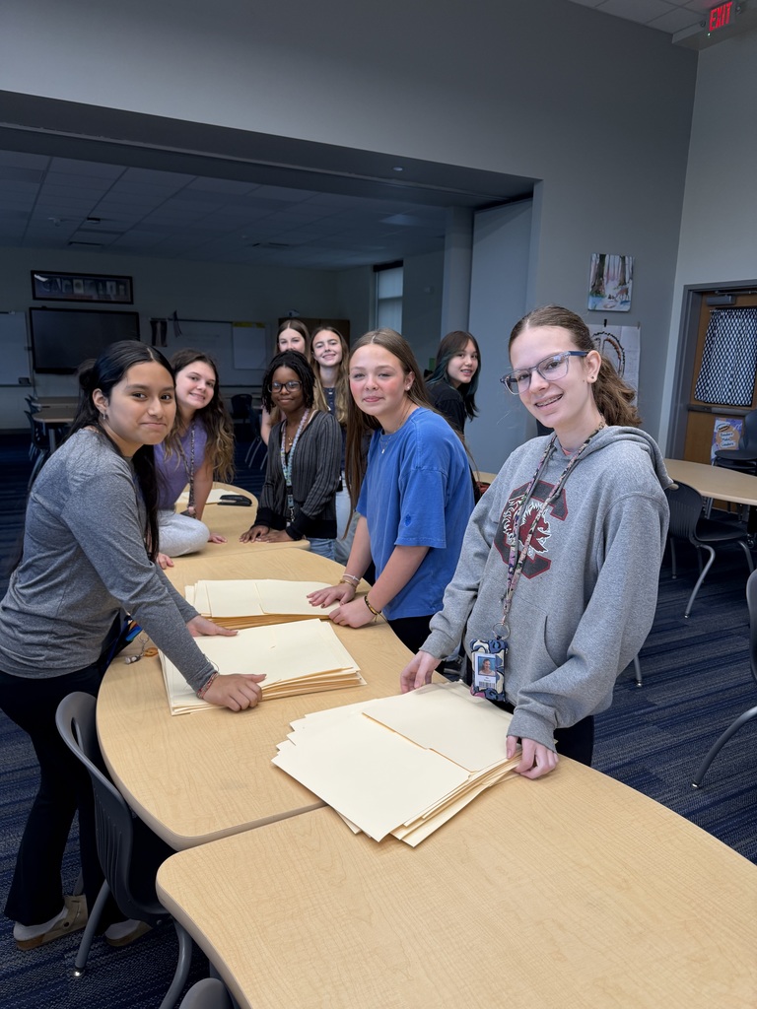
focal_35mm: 24
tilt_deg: -11.9
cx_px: 378
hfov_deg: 56.8
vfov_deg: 71.6
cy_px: 504
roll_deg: -0.9
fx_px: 700
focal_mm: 6.76
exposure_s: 1/120
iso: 125
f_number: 1.78
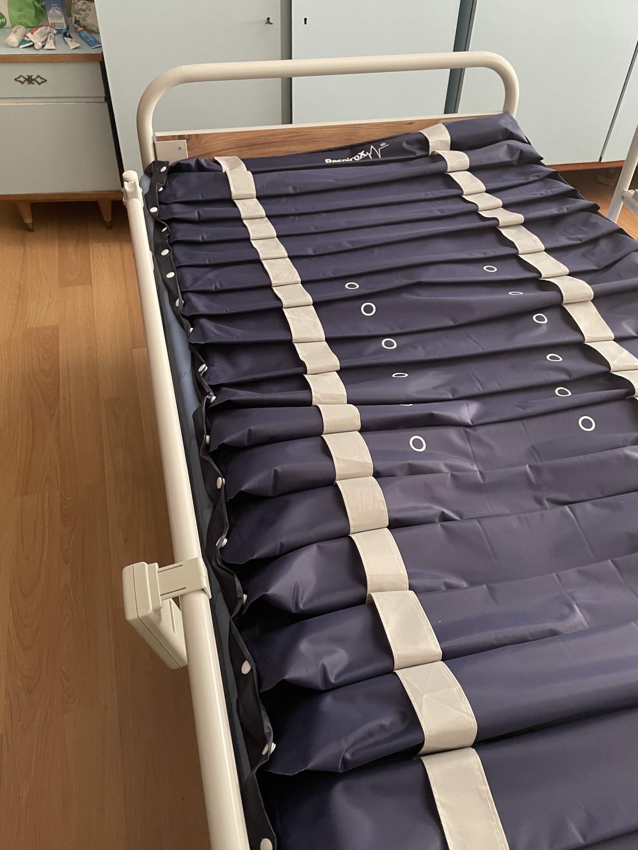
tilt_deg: -45.8
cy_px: 424
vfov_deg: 65.3
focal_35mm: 27
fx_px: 663
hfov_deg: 51.4
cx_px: 318
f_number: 1.6
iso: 500
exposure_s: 1/40
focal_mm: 4.2
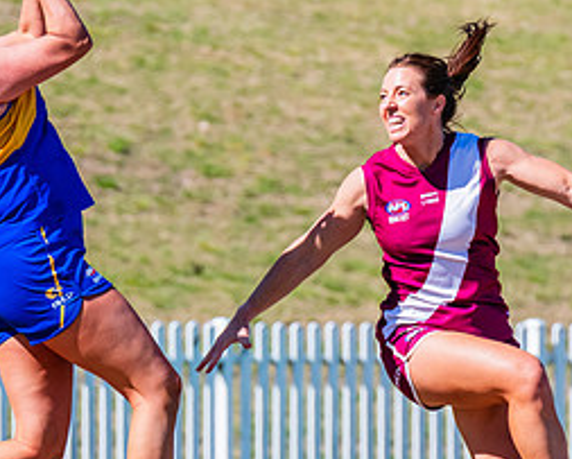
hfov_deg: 1.9
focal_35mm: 1034
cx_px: 378
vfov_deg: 1.5
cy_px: 353
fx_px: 17525
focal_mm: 380
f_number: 9
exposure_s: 1/1600
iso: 800
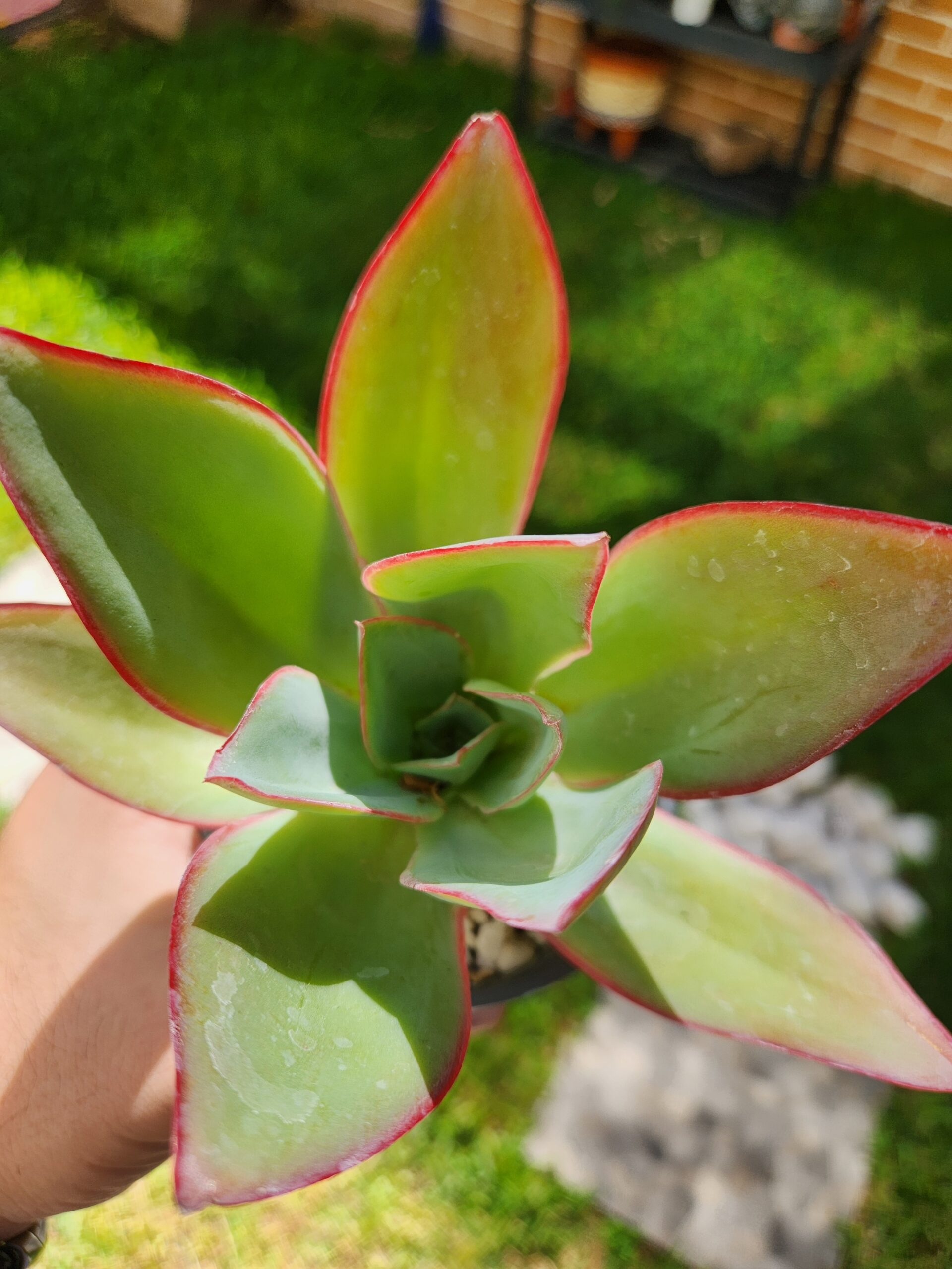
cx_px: 476
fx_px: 843
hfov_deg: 58.9
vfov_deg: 73.9
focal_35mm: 23
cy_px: 634
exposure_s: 1/525
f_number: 1.8
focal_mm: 5.4
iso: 20
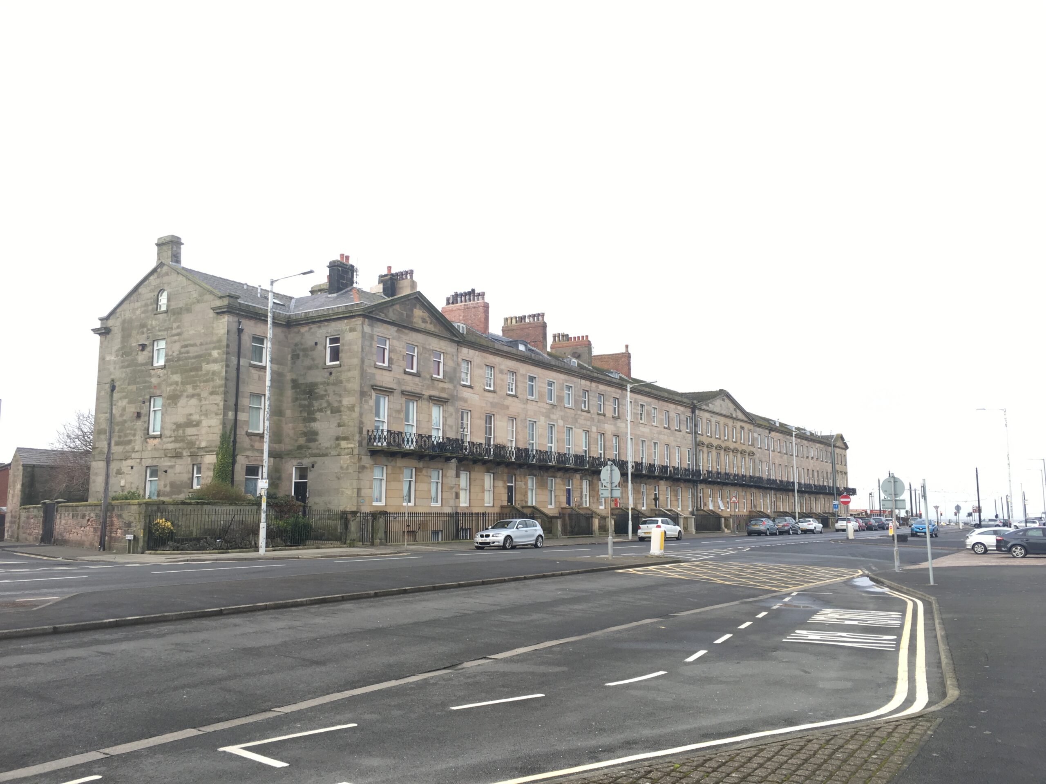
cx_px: 523
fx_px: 876
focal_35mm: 29
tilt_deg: +8.5
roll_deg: +0.0
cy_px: 392
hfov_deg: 61.7
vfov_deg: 48.2
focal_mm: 4.15
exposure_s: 1/141
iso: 25
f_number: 2.2
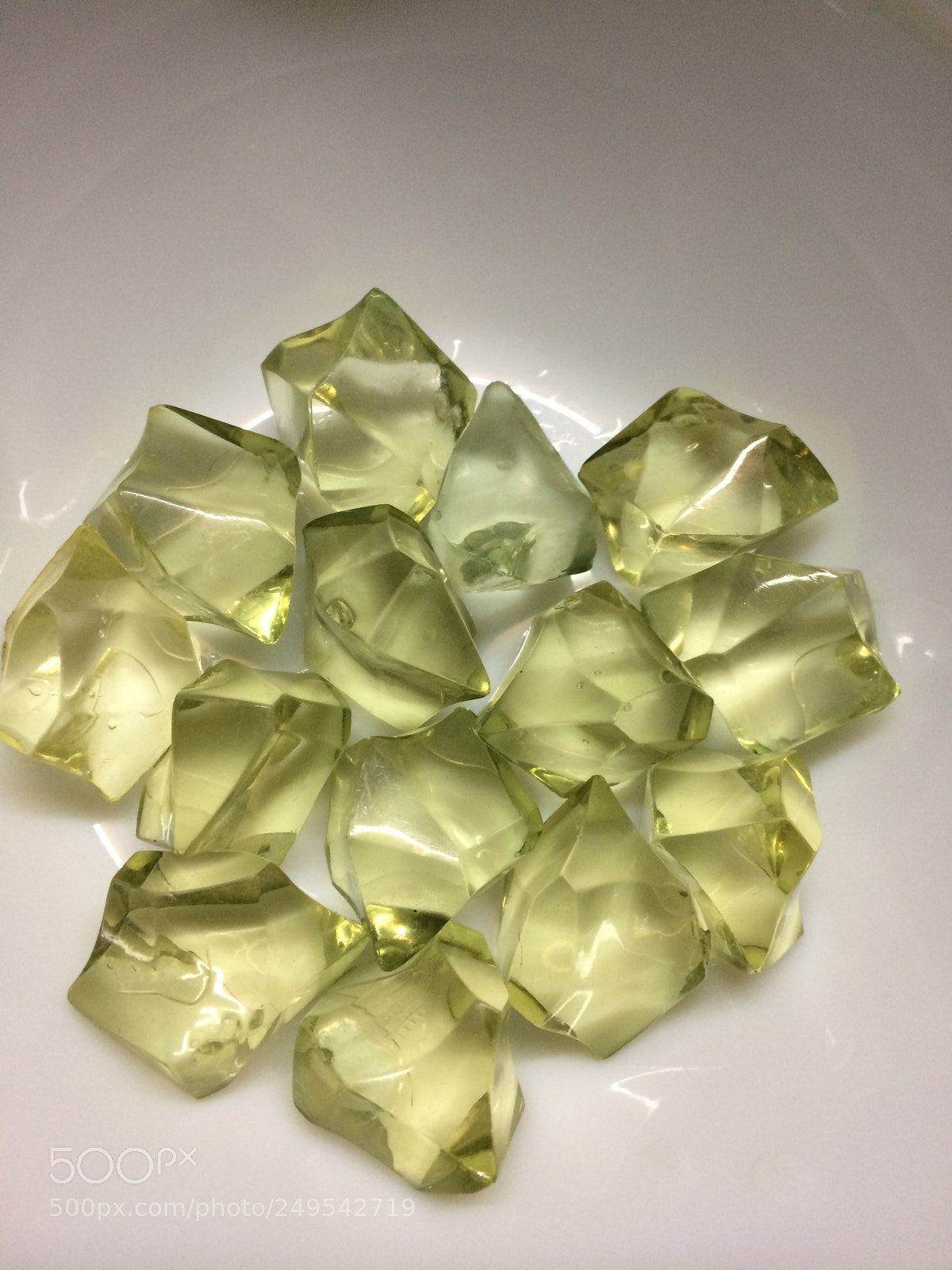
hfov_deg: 48.2
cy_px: 635
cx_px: 476
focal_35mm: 29
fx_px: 1063
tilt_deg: -68.5
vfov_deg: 61.7
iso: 100
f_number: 2.2
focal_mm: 4.15
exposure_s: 1/30
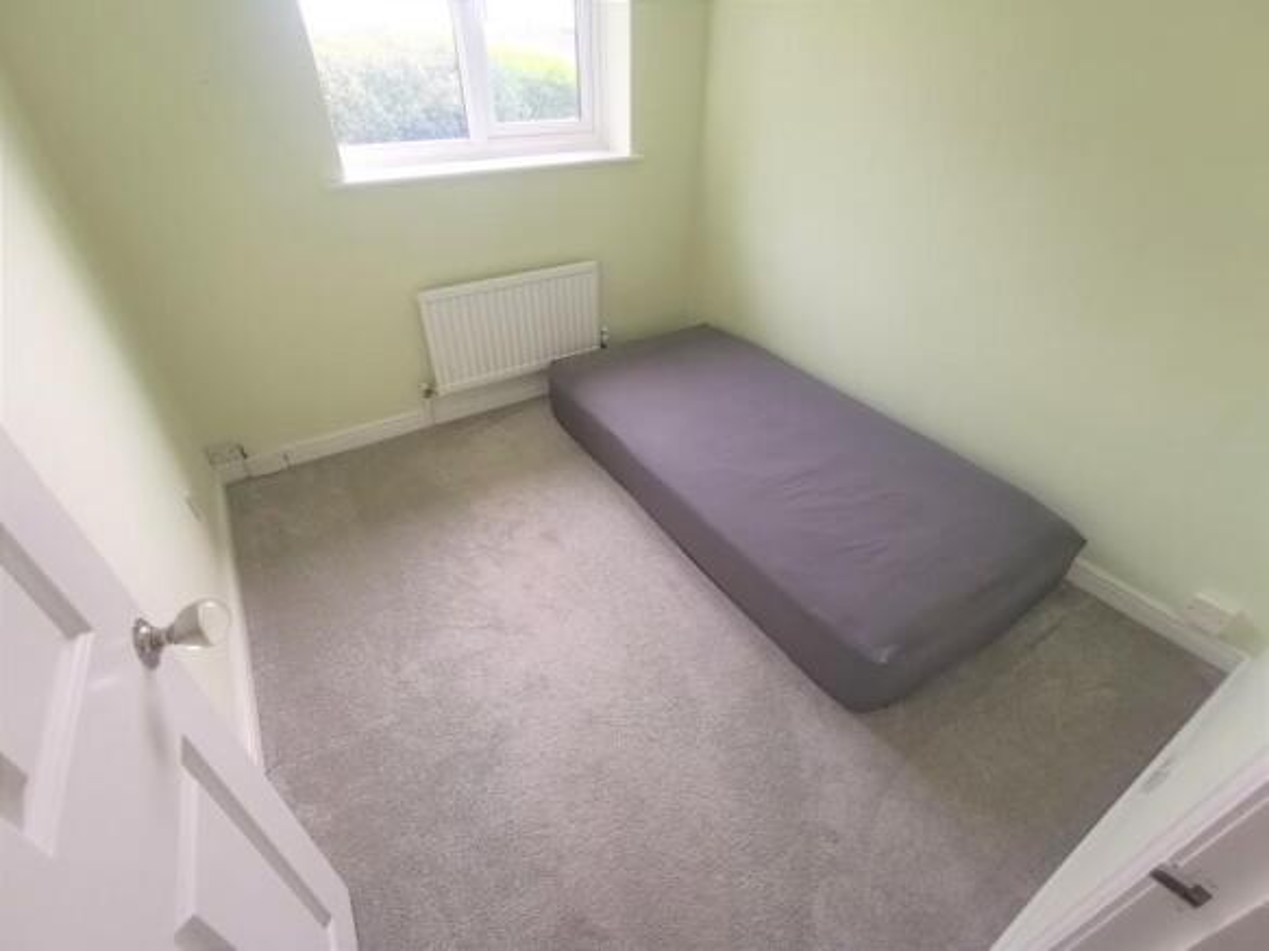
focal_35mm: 16
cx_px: 634
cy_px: 476
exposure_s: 1/100
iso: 80
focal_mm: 2.35
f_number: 2.2
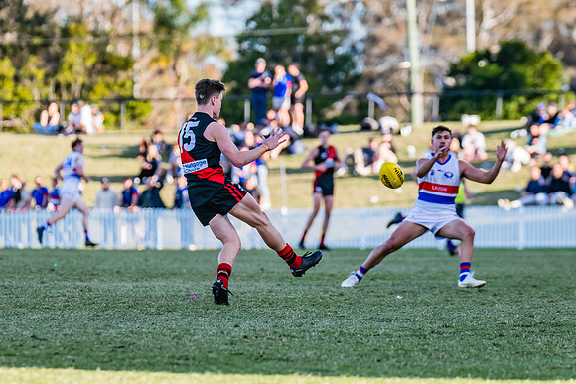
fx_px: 5659
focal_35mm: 354
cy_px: 165
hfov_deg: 5.8
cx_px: 265
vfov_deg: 3.9
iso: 800
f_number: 5
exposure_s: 1/1600
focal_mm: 270
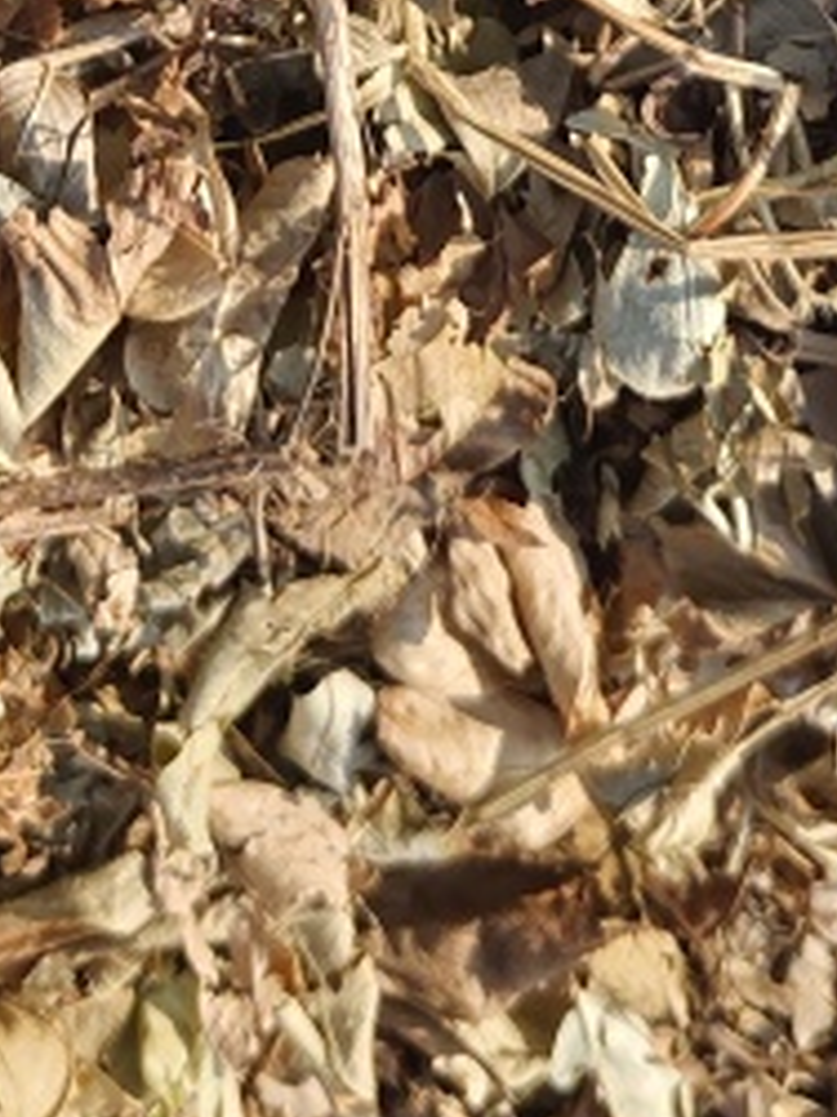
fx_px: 3291
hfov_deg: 14.4
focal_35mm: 102
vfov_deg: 16.8
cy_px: -741
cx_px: 191
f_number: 1.88
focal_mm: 5.56
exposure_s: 1/670
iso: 50
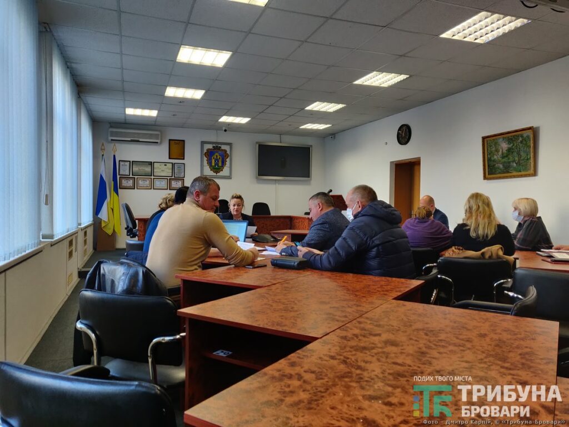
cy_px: 214
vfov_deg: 54.9
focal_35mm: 25
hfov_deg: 69.4
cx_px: 284
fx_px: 411
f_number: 1.7
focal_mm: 4.25
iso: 400
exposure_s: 1/50
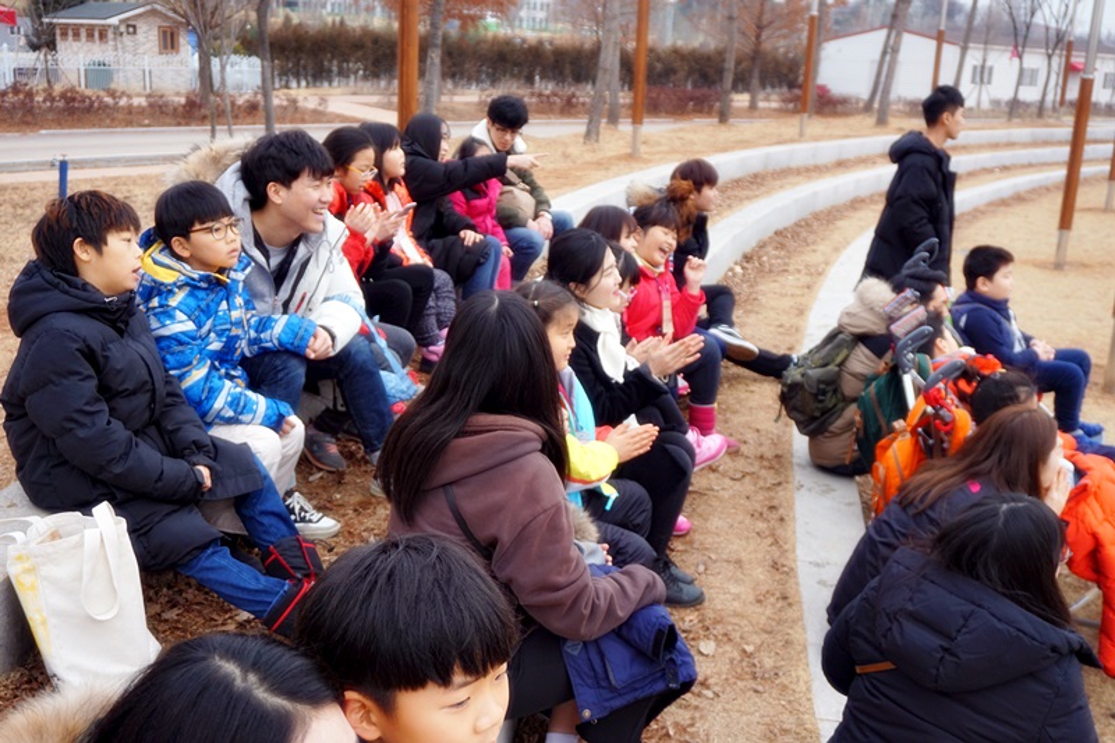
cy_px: 372
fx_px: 1161
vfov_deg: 35.5
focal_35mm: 38
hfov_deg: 51.3
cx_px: 558
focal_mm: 25
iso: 125
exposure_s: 1/160
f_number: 4.5
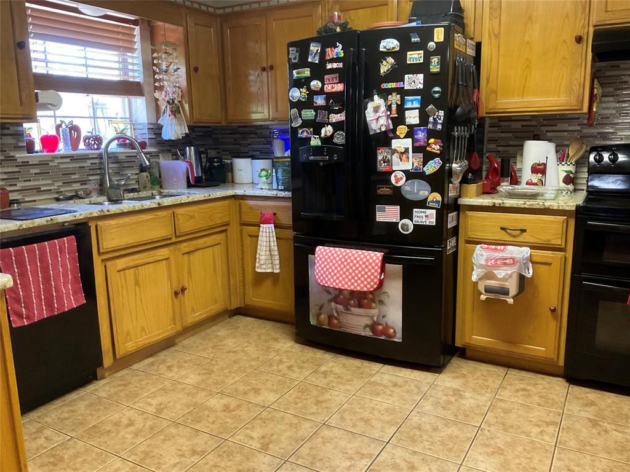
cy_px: 236
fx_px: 528
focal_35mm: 29
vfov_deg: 48.2
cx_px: 315
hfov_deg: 61.7
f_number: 1.8
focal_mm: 3
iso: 250
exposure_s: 1/60
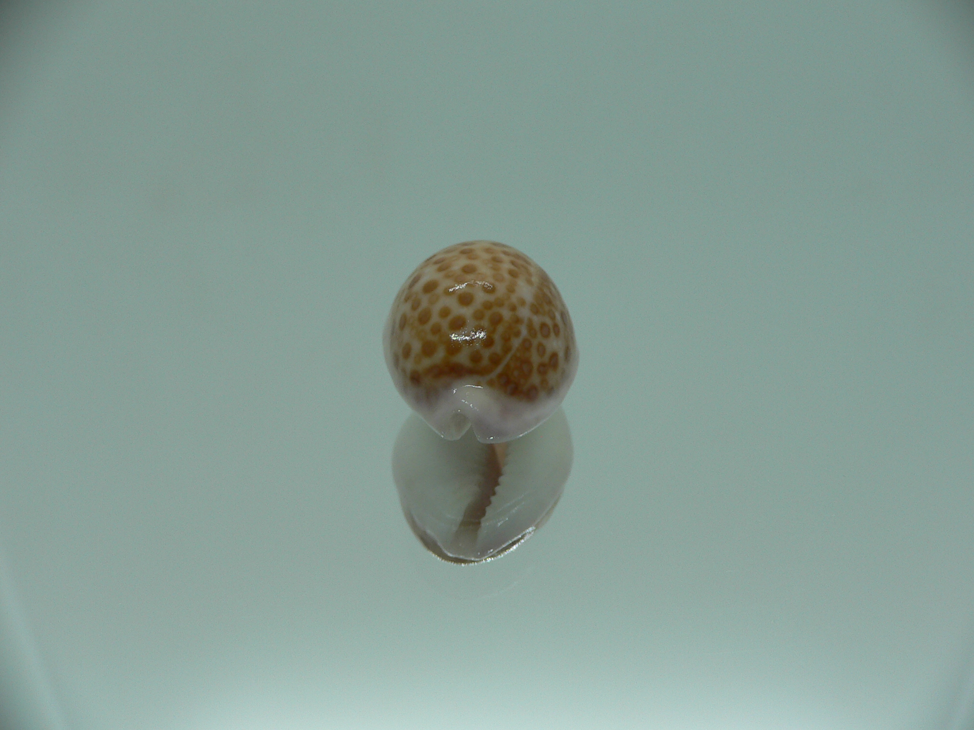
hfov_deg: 52.6
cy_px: 365
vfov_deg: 40.7
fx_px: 985
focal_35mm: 35
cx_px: 487
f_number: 2.8
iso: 80
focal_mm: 4.6
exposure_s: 1/60
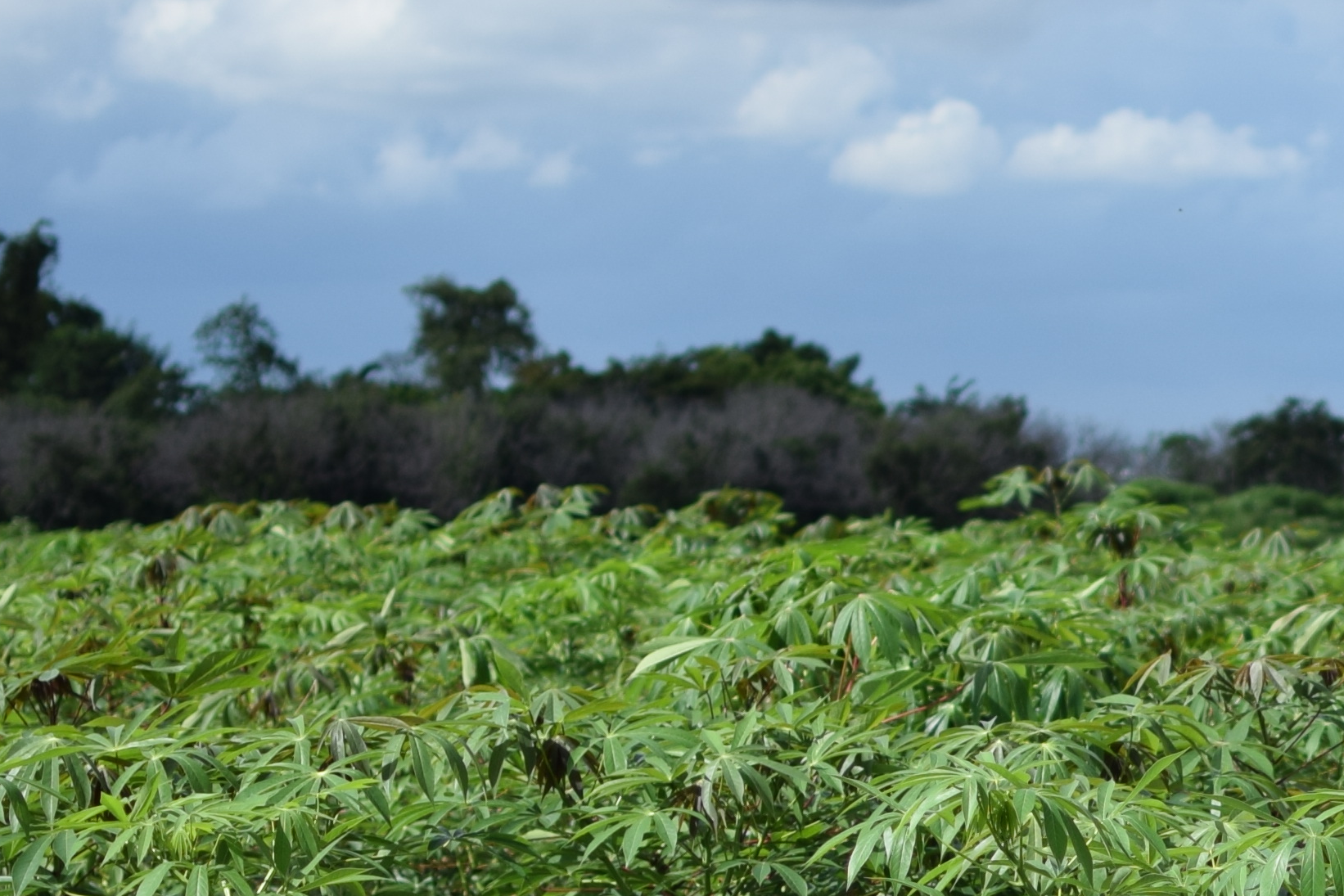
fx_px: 7162
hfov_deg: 10.5
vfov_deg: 7.1
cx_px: 1710
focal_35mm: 192
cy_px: 1027
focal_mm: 35
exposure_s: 1/4000
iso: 100
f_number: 2
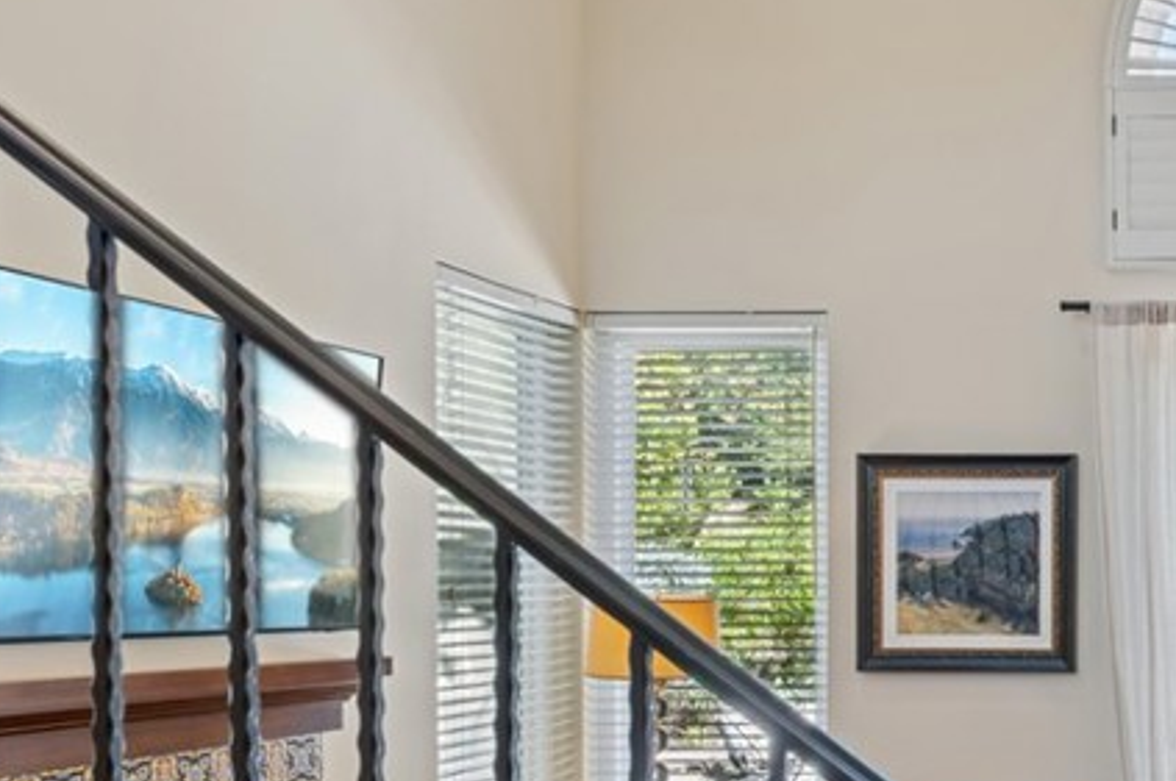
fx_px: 1501
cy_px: 616
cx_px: 1334
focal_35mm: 46
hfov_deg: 35.6
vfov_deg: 28.6
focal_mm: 19
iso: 320
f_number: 8
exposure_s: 1/25
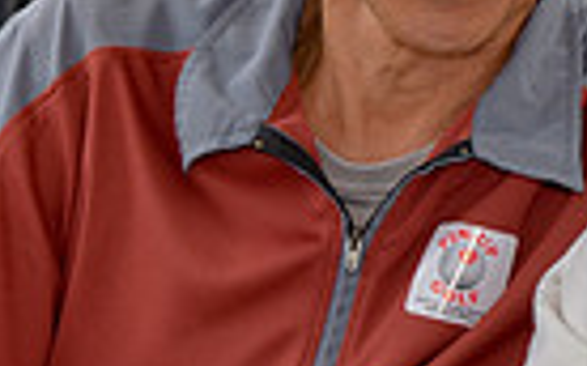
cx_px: 613
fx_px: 3884
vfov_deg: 5.4
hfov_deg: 8.6
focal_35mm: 243
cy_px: 85
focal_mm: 38
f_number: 7.1
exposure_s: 1/200
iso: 200
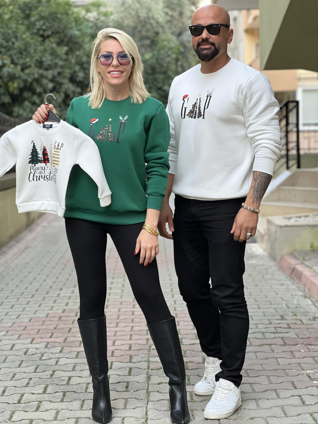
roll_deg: +0.6
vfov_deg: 25.3
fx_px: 943
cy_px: 212
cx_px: 159
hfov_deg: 19.1
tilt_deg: -3.0
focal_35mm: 77
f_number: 2.8
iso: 160
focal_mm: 9
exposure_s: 1/121
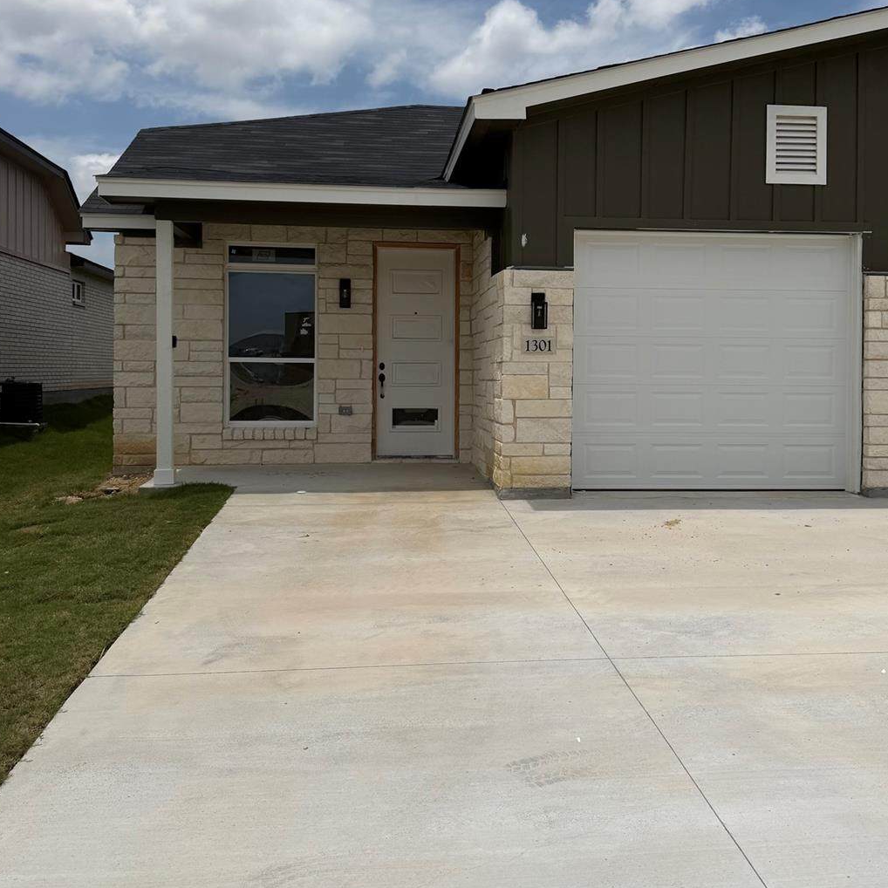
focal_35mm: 32
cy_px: 365
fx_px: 929
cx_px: 475
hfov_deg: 51.1
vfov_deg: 50.8
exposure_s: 1/17544
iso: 80
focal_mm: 6.76
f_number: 1.78
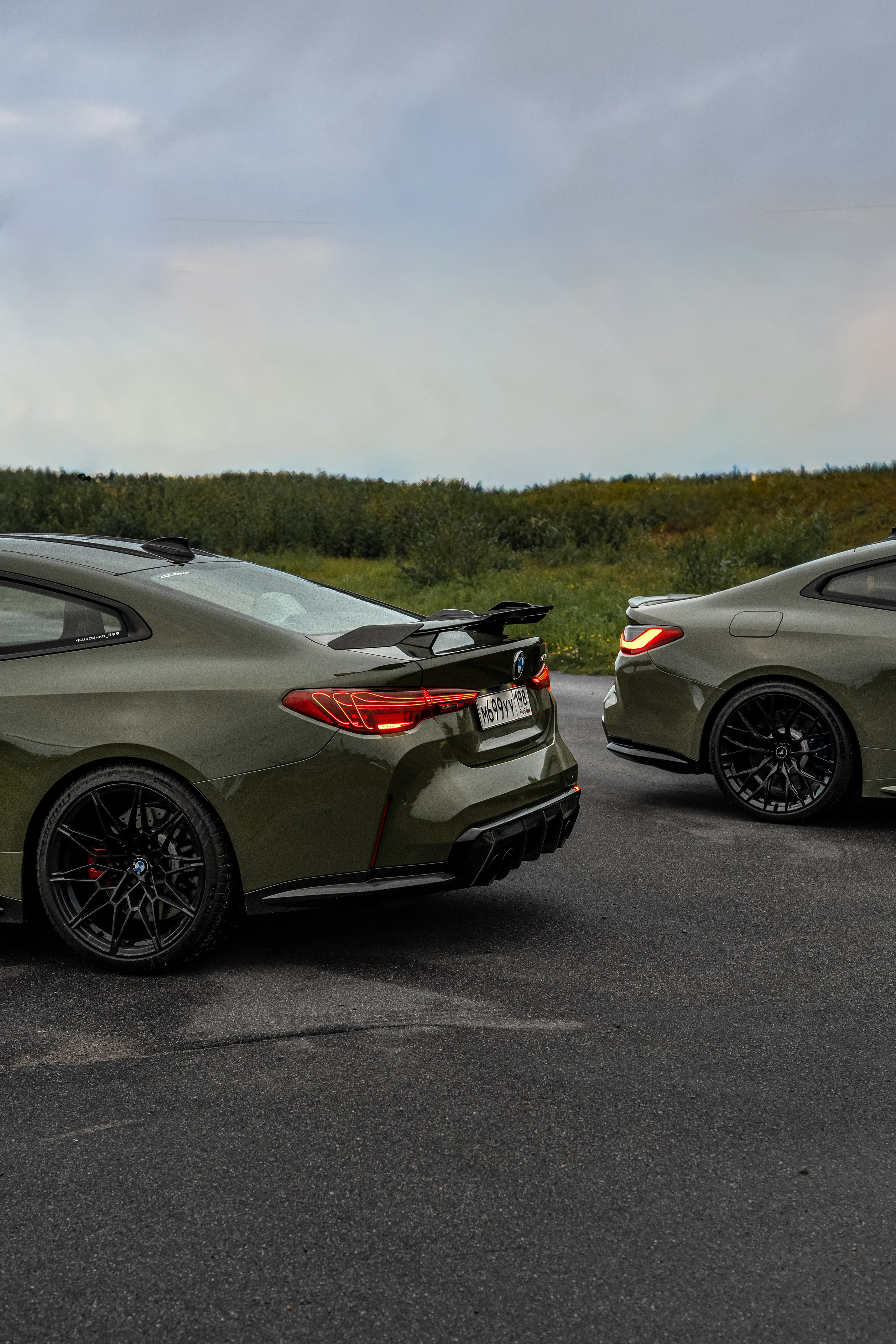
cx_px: 450
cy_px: 669
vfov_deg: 34.5
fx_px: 2165
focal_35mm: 58
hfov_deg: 23.4
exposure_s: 1/100
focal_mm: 57
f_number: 5
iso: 500
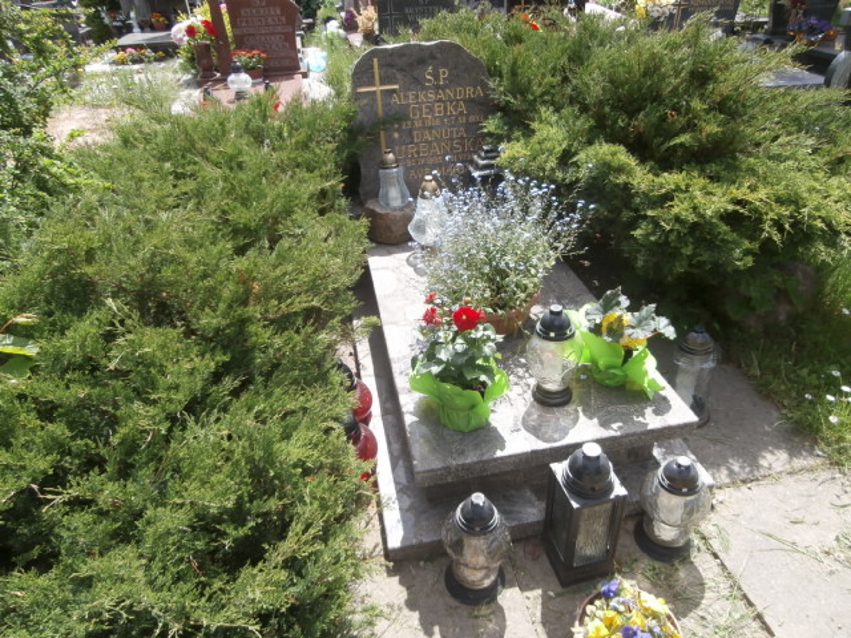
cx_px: 426
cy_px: 319
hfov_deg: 71.6
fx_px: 590
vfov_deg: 56.8
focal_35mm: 24
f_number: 3
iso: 100
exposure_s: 1/400
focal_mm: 4.2
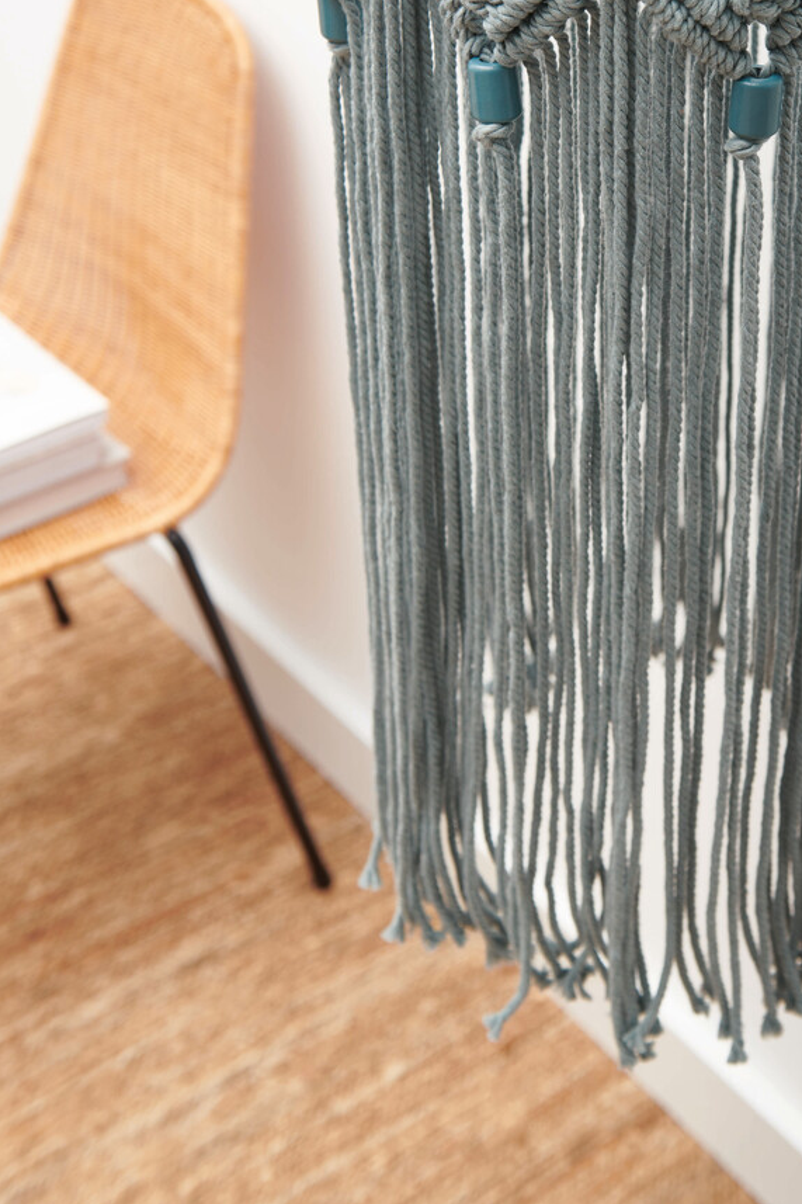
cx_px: 667
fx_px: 2106
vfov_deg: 30.9
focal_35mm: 63
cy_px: 208
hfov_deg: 21.2
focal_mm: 36
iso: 100
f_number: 5
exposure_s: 1/125
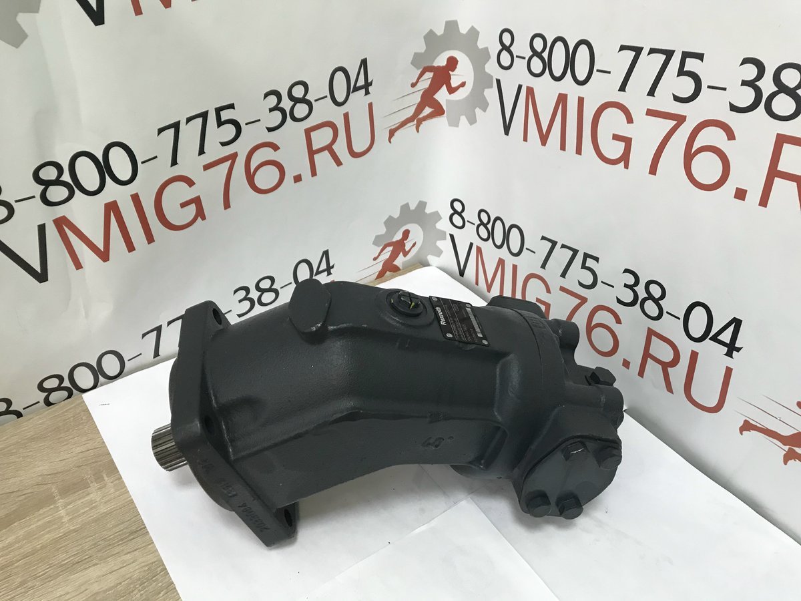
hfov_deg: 63.4
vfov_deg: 49.7
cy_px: 300
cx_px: 400
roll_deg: -3.3
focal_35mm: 28
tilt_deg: -36.4
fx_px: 648
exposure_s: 1/25
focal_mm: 3.99
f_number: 1.8
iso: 40
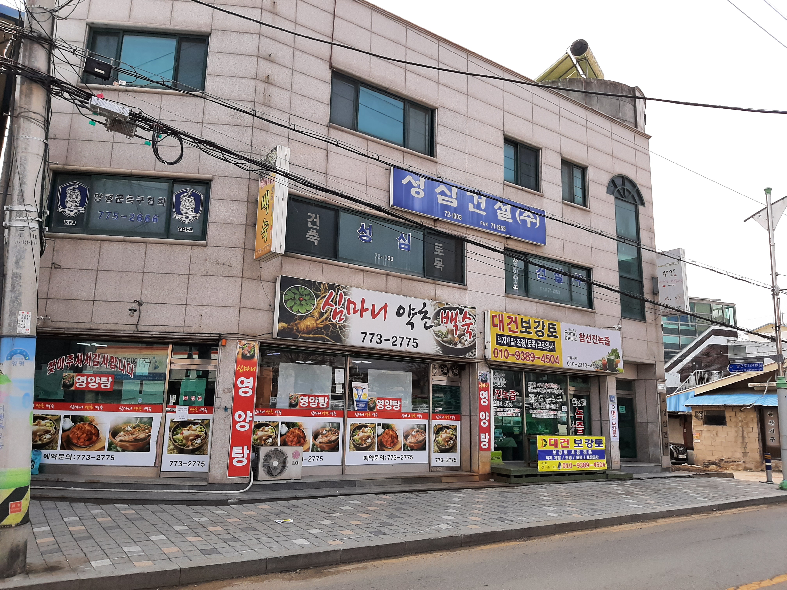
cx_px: 394
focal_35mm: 26
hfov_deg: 67.3
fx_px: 591
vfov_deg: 53.1
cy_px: 295
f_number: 1.7
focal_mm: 3.93
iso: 40
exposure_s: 1/1965
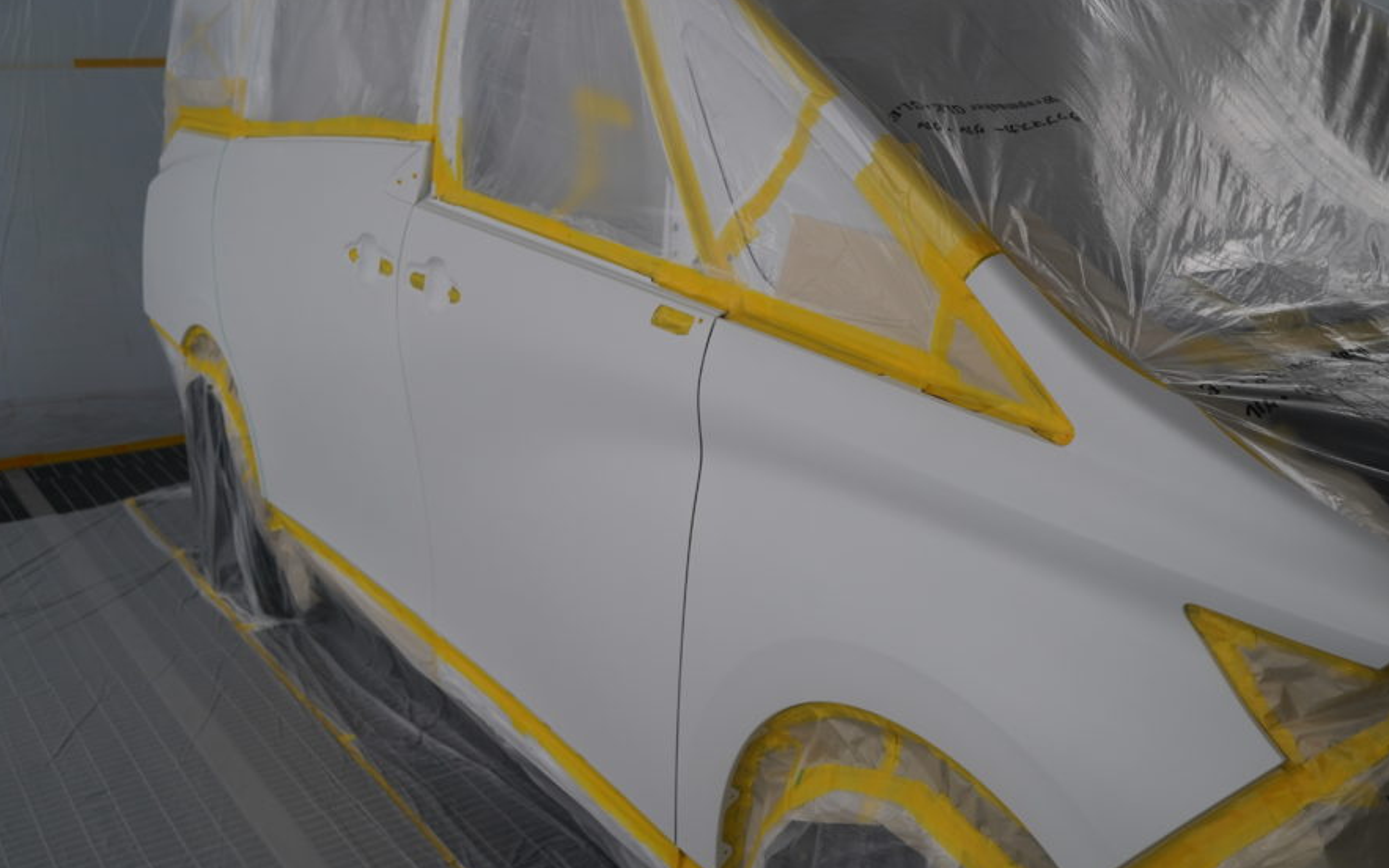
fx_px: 1476
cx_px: 714
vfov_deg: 32.8
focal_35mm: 39
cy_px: 428
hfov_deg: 50.4
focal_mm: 33
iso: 500
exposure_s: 1/160
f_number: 4.5
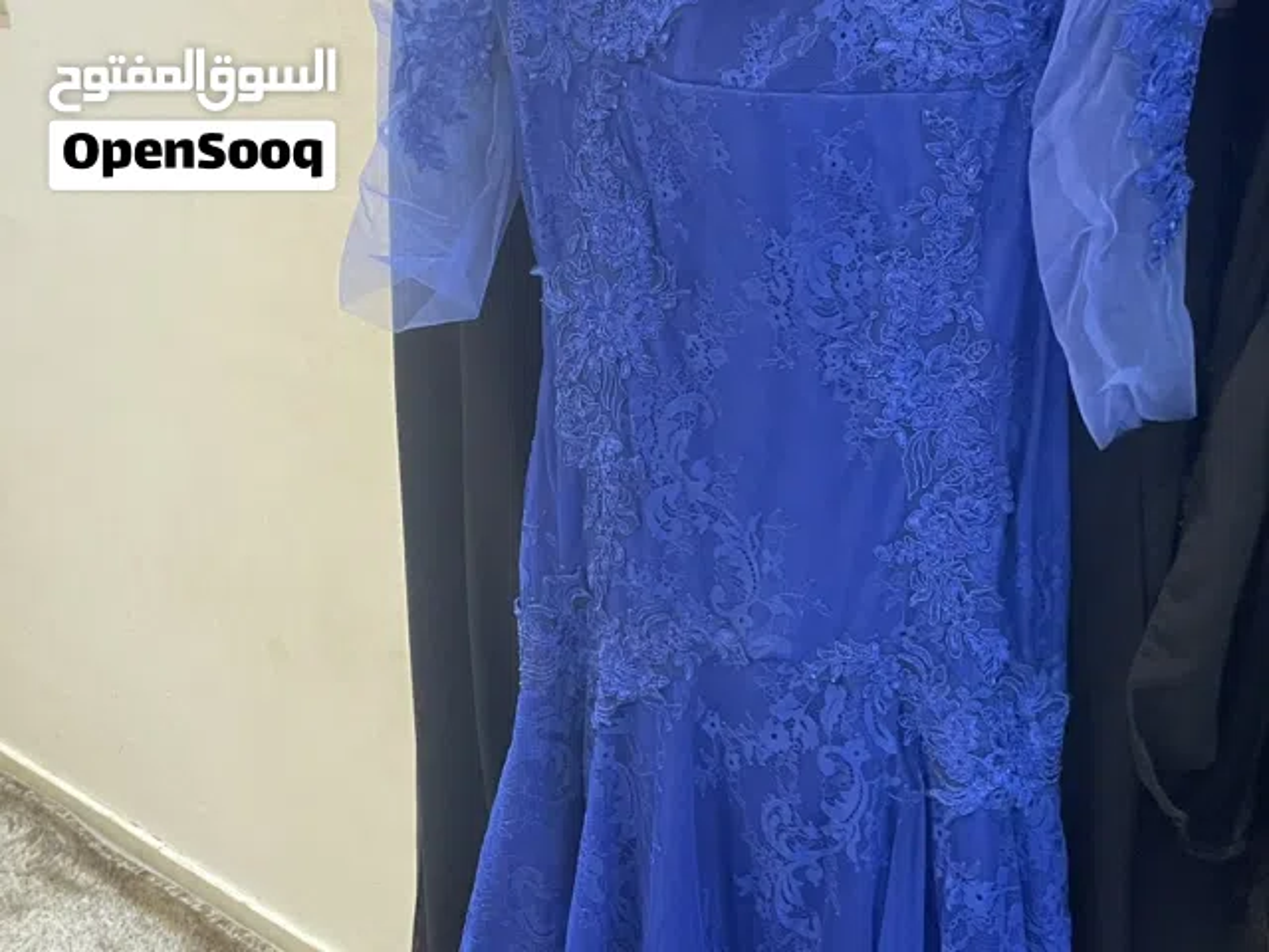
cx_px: 634
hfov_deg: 67.3
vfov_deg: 53.1
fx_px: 953
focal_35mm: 26
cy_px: 476
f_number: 1.6
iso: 640
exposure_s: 1/30
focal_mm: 4.2
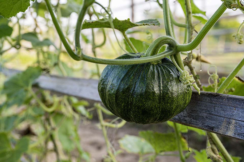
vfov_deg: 30.5
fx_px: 298
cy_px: 81
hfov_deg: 44.5
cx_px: 122
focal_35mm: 44
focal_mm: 44
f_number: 5.6
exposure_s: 1/250
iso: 560
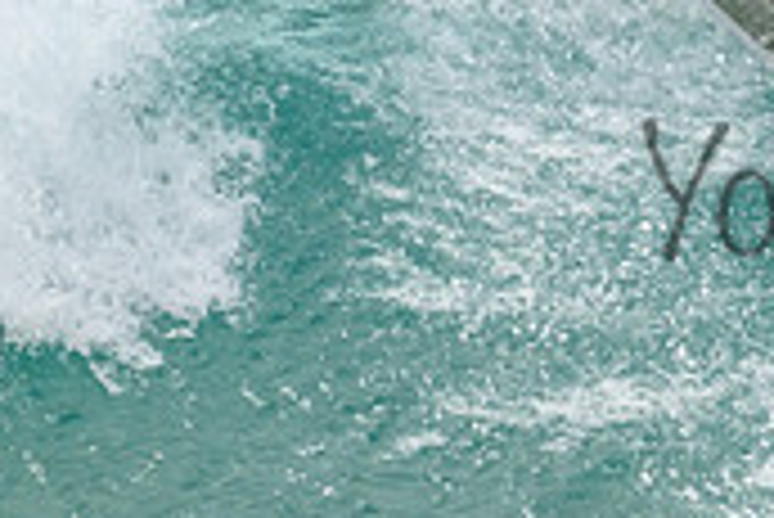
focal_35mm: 2696
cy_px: 151
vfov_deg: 0.5
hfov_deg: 0.8
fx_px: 58011
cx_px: 1107
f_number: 11
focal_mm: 800
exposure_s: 1/2000
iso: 900
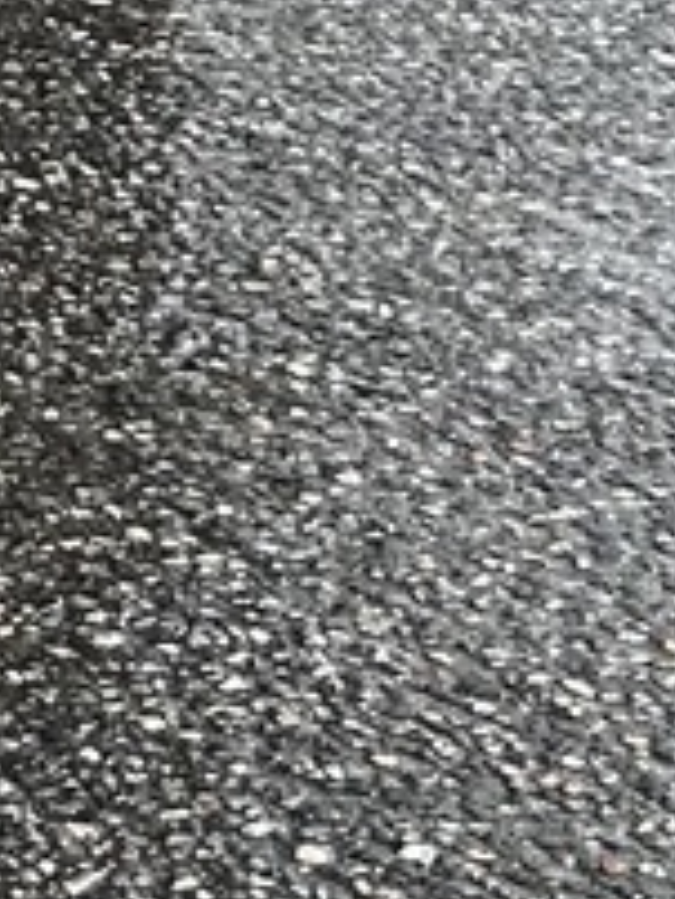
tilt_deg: -2.1
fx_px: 4961
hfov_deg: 7.2
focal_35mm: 191
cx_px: -1122
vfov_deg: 9.0
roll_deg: -2.9
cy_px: -1467
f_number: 1.78
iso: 80
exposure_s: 1/785
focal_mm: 6.86
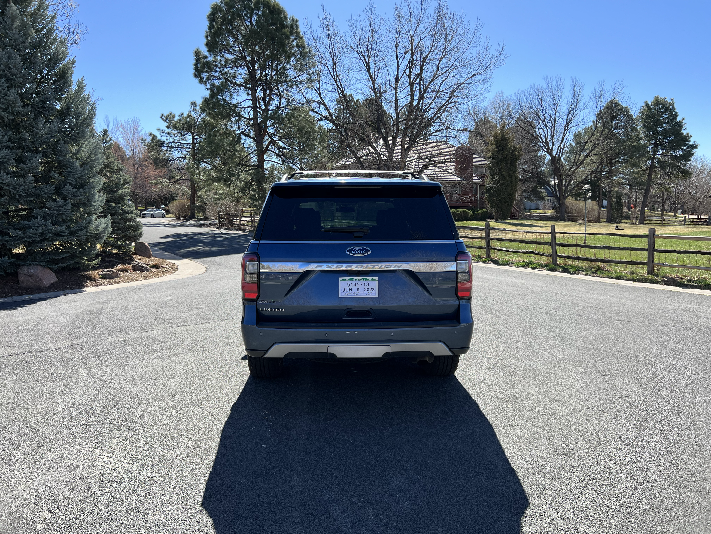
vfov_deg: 53.1
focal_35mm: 26
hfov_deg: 67.3
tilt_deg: -5.8
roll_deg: +0.7
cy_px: 267
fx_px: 534
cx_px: 356
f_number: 1.5
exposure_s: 1/2123
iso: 50
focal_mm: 5.7
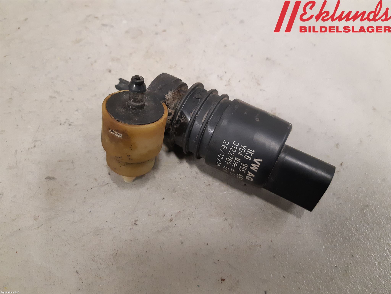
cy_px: 147
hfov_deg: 67.3
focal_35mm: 26
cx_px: 196
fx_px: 294
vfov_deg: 53.1
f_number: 1.7
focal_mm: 3.93
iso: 320
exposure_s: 1/50
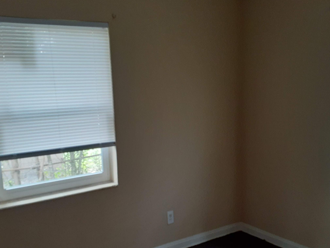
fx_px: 381
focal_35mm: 40
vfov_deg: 35.8
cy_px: 153
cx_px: 151
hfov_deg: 46.7
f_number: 1.9
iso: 250
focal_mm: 3.6
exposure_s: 1/30
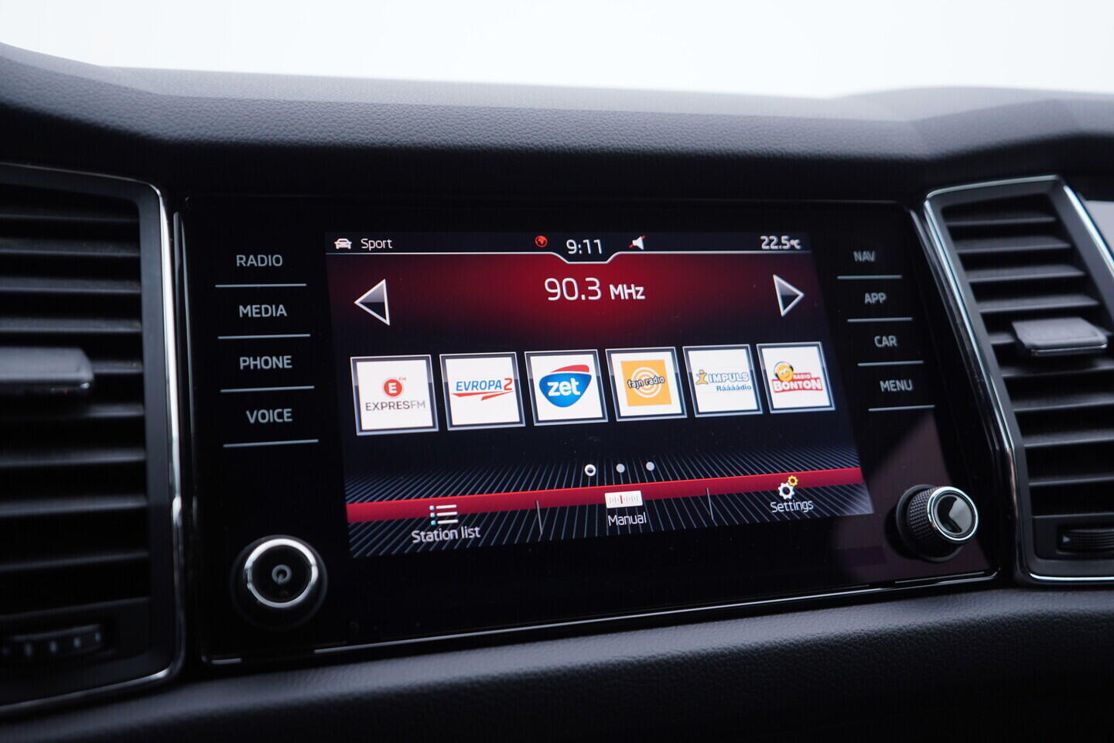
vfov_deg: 36.9
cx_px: 557
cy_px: 372
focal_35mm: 36
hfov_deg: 53.1
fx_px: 1114
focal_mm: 24
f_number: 3.2
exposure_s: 1/40
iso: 125
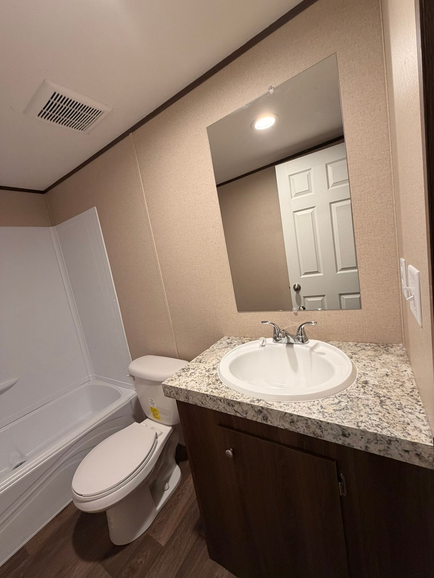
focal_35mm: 14
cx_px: 217
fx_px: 234
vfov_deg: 102.1
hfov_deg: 85.7
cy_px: 289
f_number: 2.2
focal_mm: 2.22
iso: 250
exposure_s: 1/120
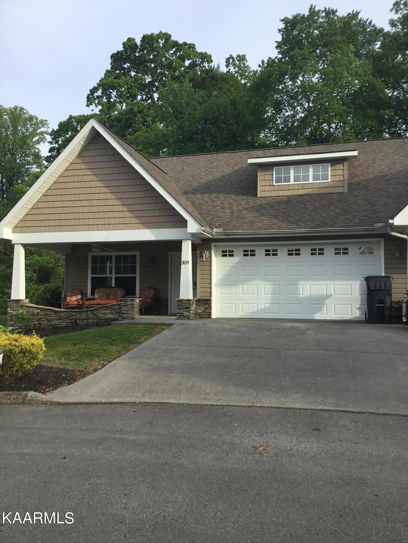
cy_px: 272
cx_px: 204
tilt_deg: +3.3
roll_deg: +0.8
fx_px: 487
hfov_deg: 45.4
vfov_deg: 58.4
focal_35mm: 31
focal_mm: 3.3
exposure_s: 1/582
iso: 25
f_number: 2.4
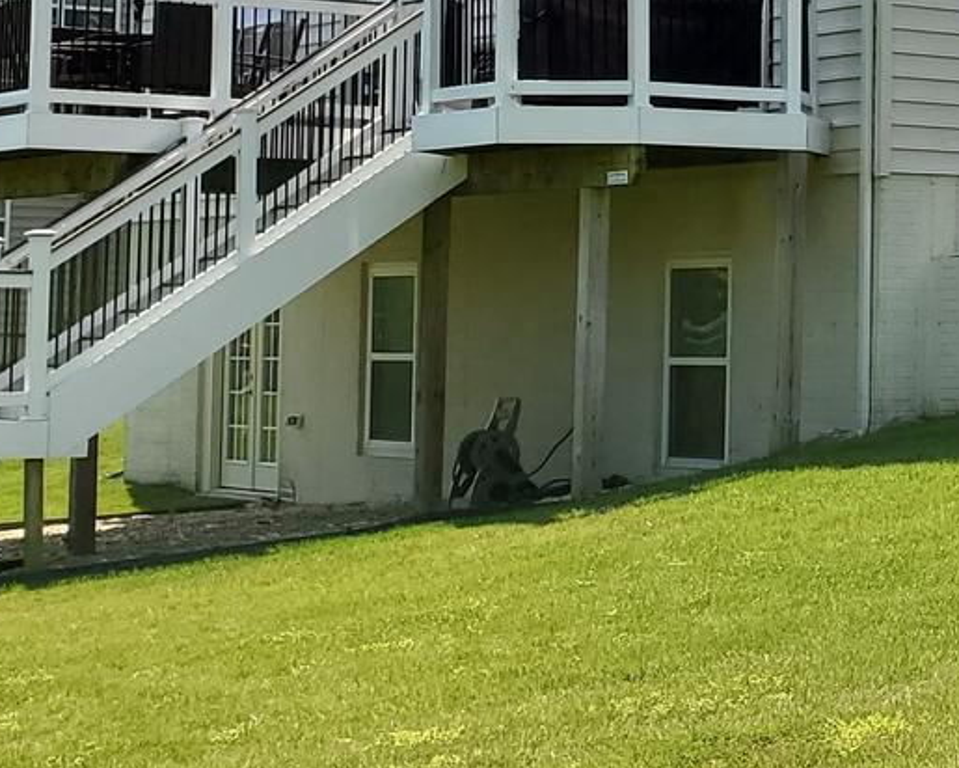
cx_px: 1521
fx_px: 2867
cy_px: 144
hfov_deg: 16.9
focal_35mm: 101
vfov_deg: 15.1
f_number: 2.4
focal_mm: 4.3
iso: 50
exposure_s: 1/1421
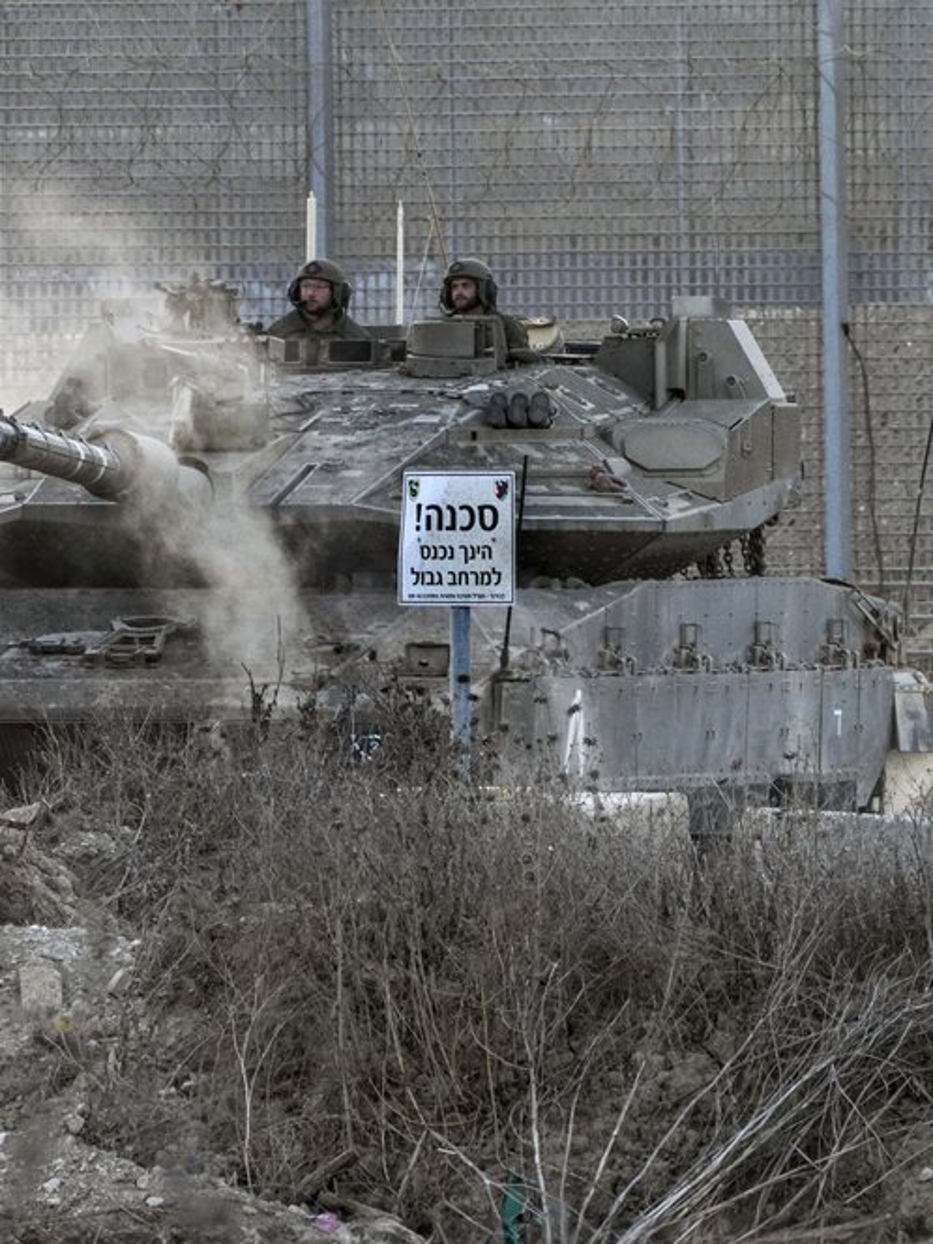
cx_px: 67
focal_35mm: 631
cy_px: 623
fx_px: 22676
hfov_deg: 2.4
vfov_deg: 3.1
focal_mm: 436
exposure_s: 1/320
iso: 1000
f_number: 11
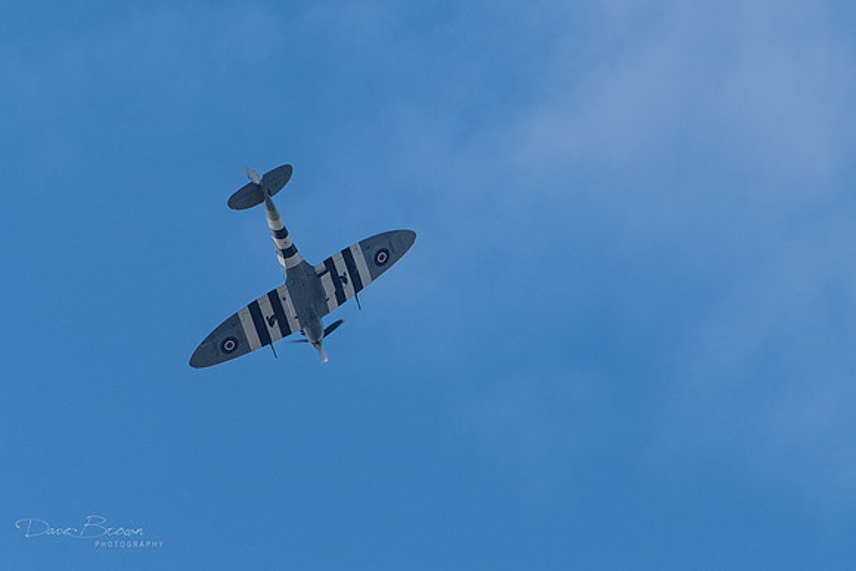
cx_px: 475
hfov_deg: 2.4
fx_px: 20778
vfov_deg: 1.6
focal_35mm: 874
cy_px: 198
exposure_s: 1/800
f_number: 8
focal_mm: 300
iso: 200
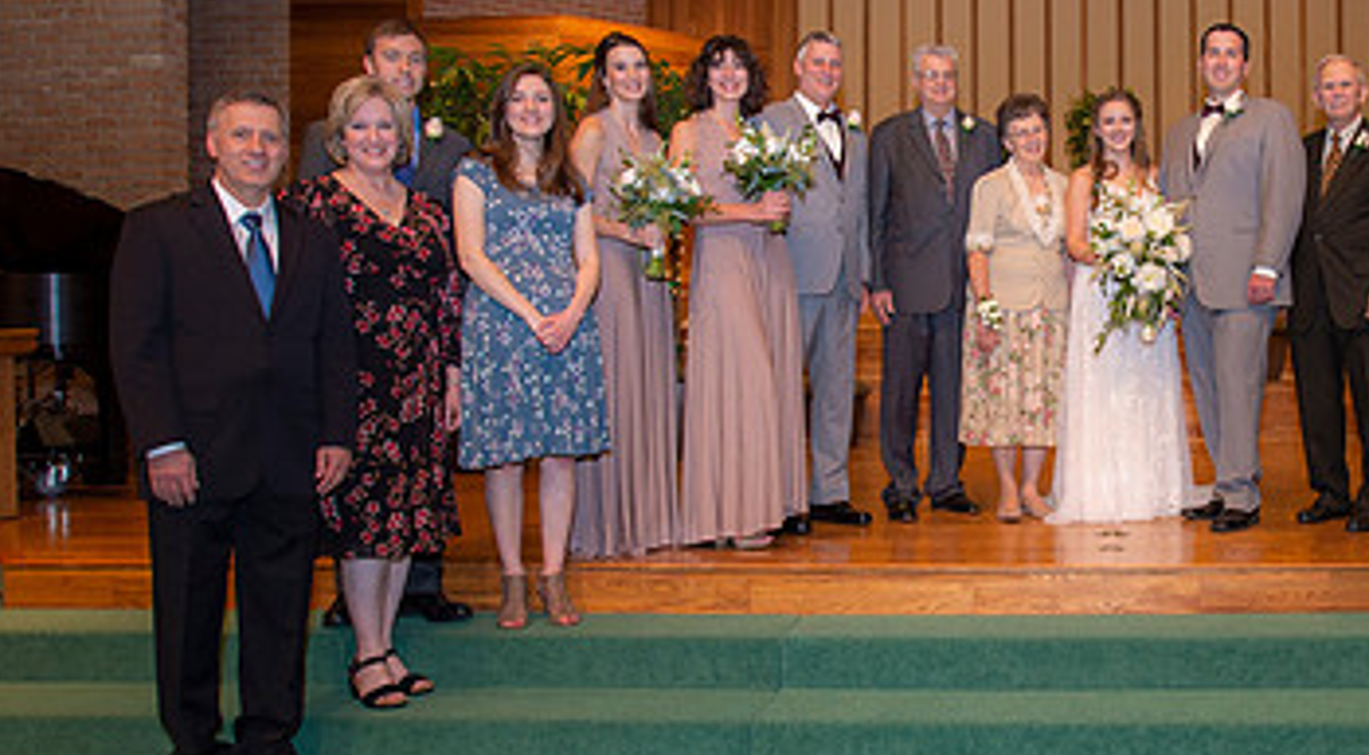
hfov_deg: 52.5
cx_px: 1060
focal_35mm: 36
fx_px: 1301
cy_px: 355
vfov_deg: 32.4
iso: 800
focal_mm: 19
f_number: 3.5
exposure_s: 1/160
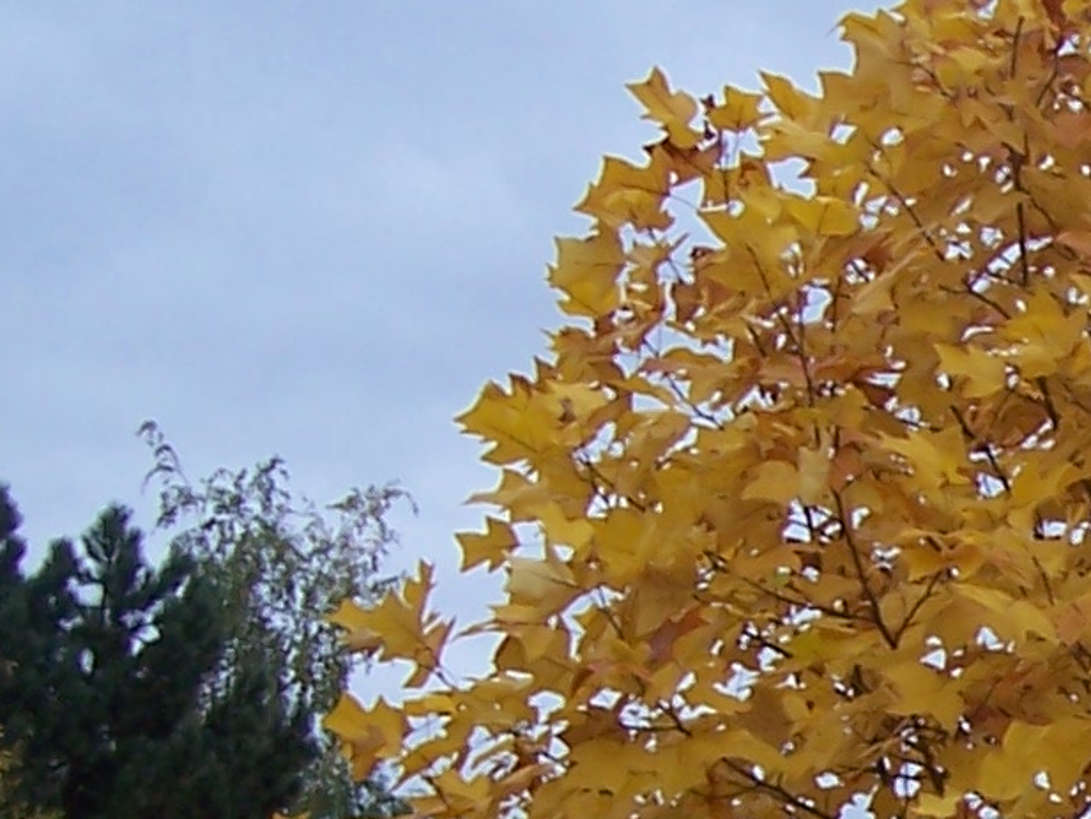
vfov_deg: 11.5
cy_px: 962
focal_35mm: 127
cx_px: 1567
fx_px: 4003
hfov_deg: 14.6
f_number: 2.7
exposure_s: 1/125
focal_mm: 5.6
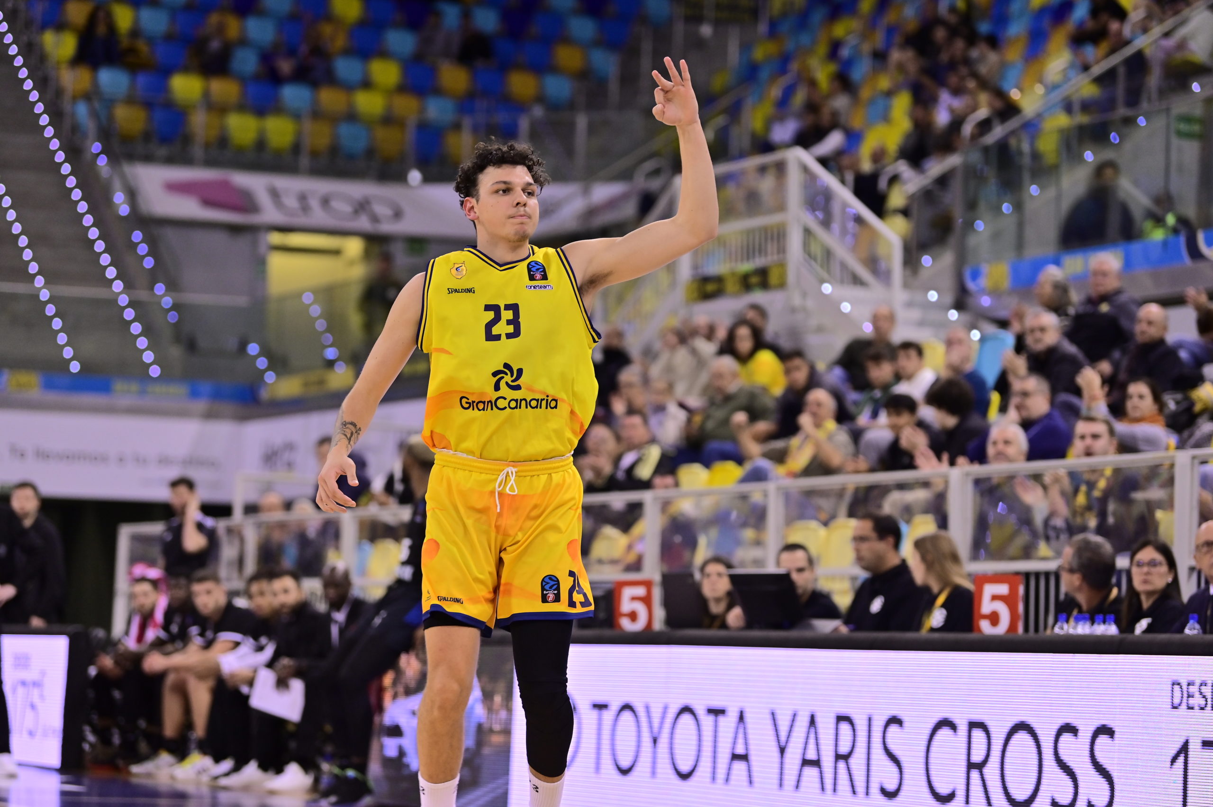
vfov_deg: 11.0
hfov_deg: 16.4
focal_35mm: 125
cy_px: 404
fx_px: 4209
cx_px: 606
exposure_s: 1/640
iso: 1250
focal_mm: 125
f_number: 2.8
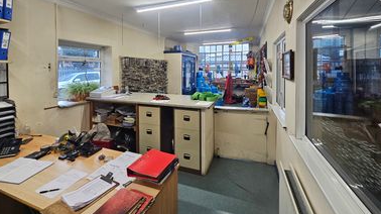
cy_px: 68
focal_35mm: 15
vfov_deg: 68.0
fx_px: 151
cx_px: 188
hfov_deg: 103.0
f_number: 2.2
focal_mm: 2.2
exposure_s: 1/50
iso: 80
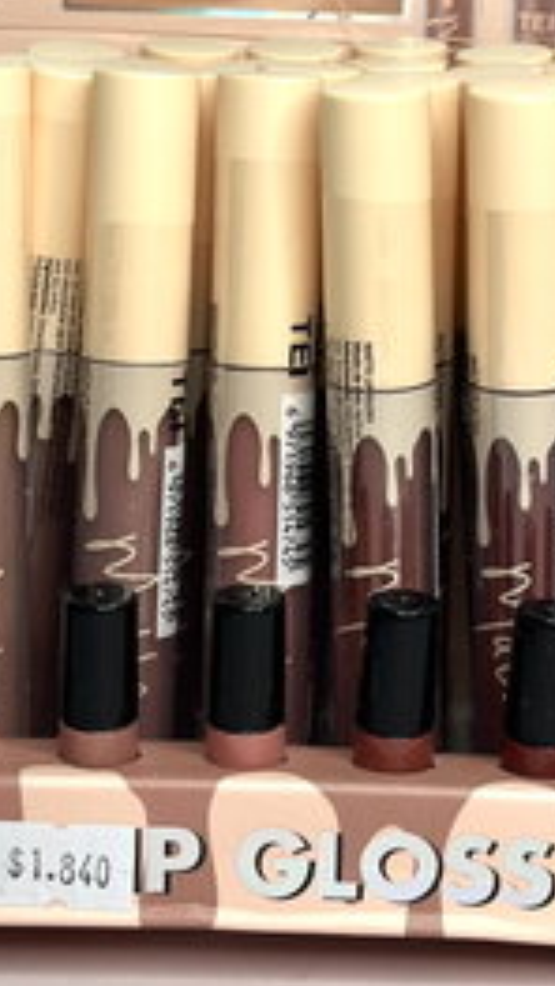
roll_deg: -0.6
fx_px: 2772
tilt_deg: -8.9
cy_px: 268
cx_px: 308
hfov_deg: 11.4
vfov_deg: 20.0
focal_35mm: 106
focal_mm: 6.86
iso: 64
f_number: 1.78
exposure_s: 1/103
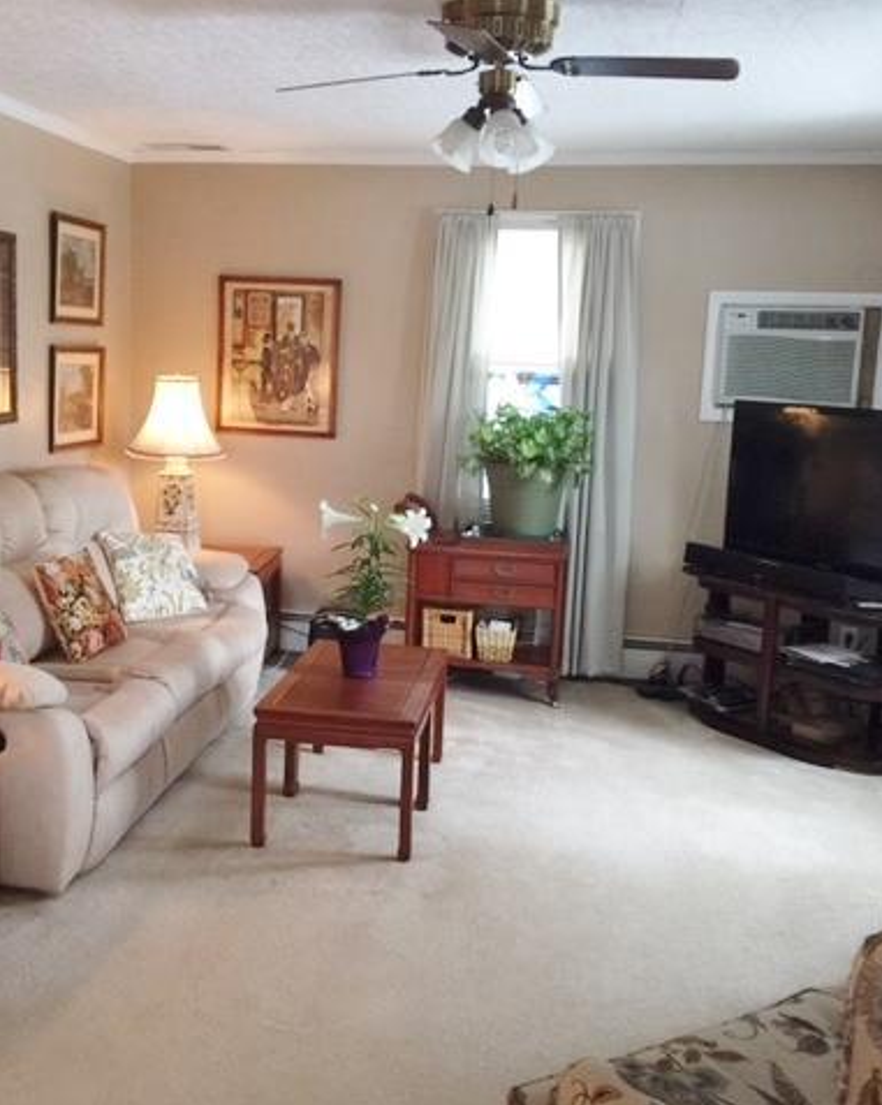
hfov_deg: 38.9
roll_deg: -2.5
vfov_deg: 48.0
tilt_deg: -9.6
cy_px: 554
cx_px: 331
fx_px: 1241
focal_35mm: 38
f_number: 2.2
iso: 100
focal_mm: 4.15
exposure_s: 1/15
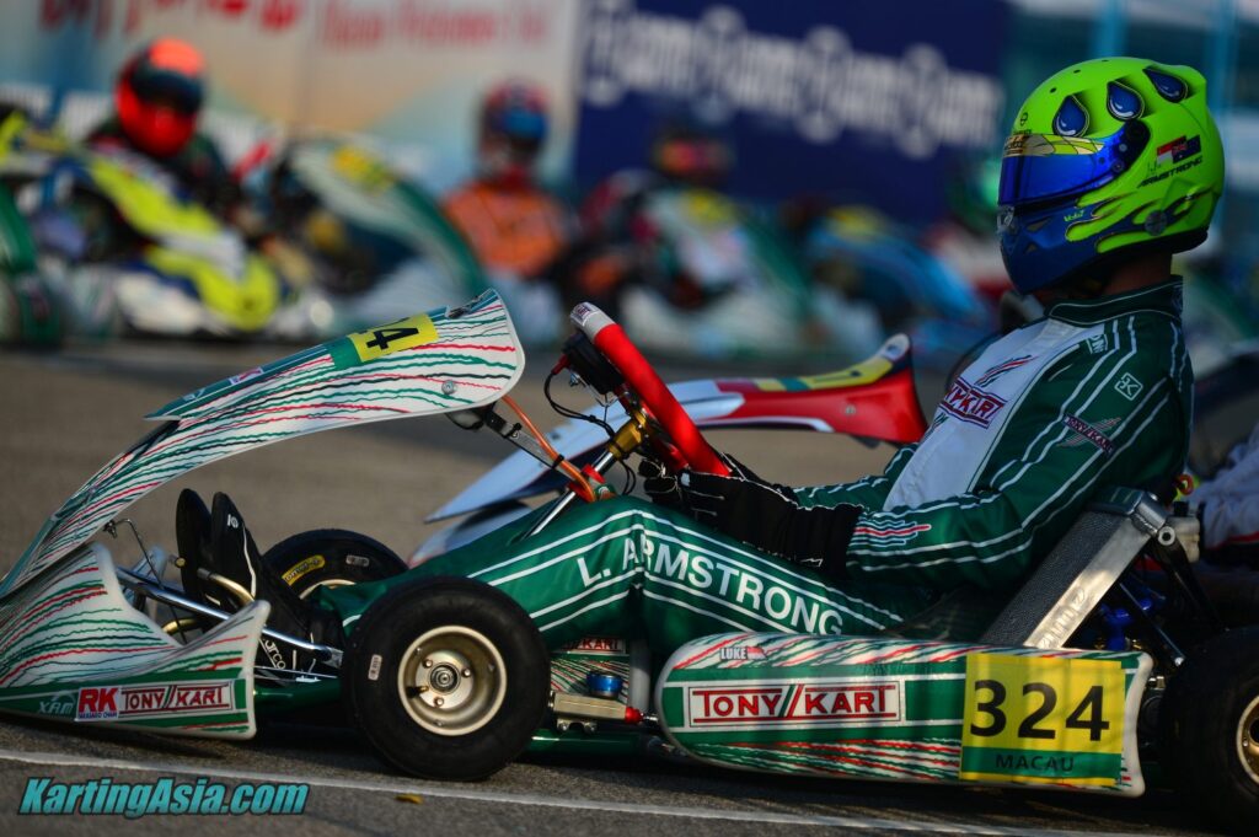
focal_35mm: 300
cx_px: 630
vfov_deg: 4.6
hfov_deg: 6.9
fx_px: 10483
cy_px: 418
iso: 125
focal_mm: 300
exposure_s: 1/1600
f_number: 4.5
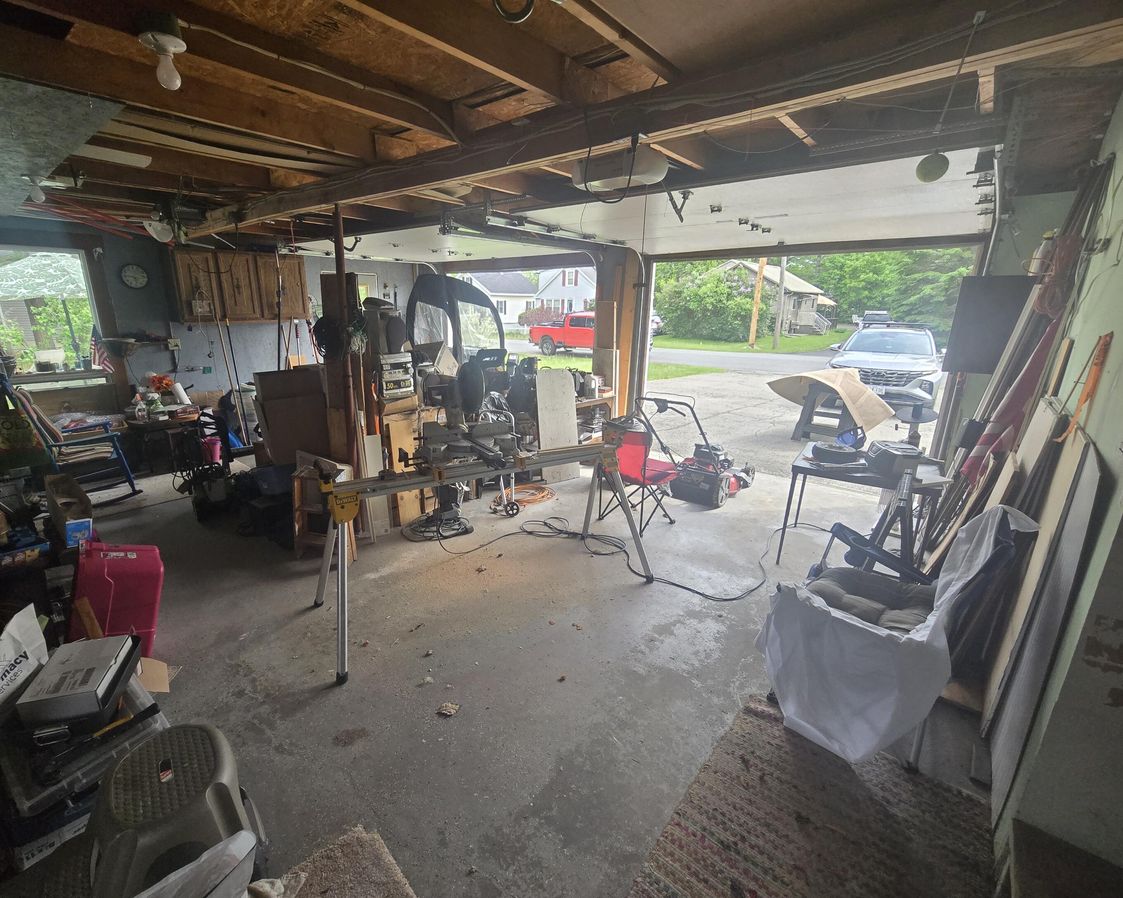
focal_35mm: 14
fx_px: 465
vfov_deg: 88.0
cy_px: 460
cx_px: 507
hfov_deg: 100.4
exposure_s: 1/359
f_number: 2.2
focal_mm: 2.2
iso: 160
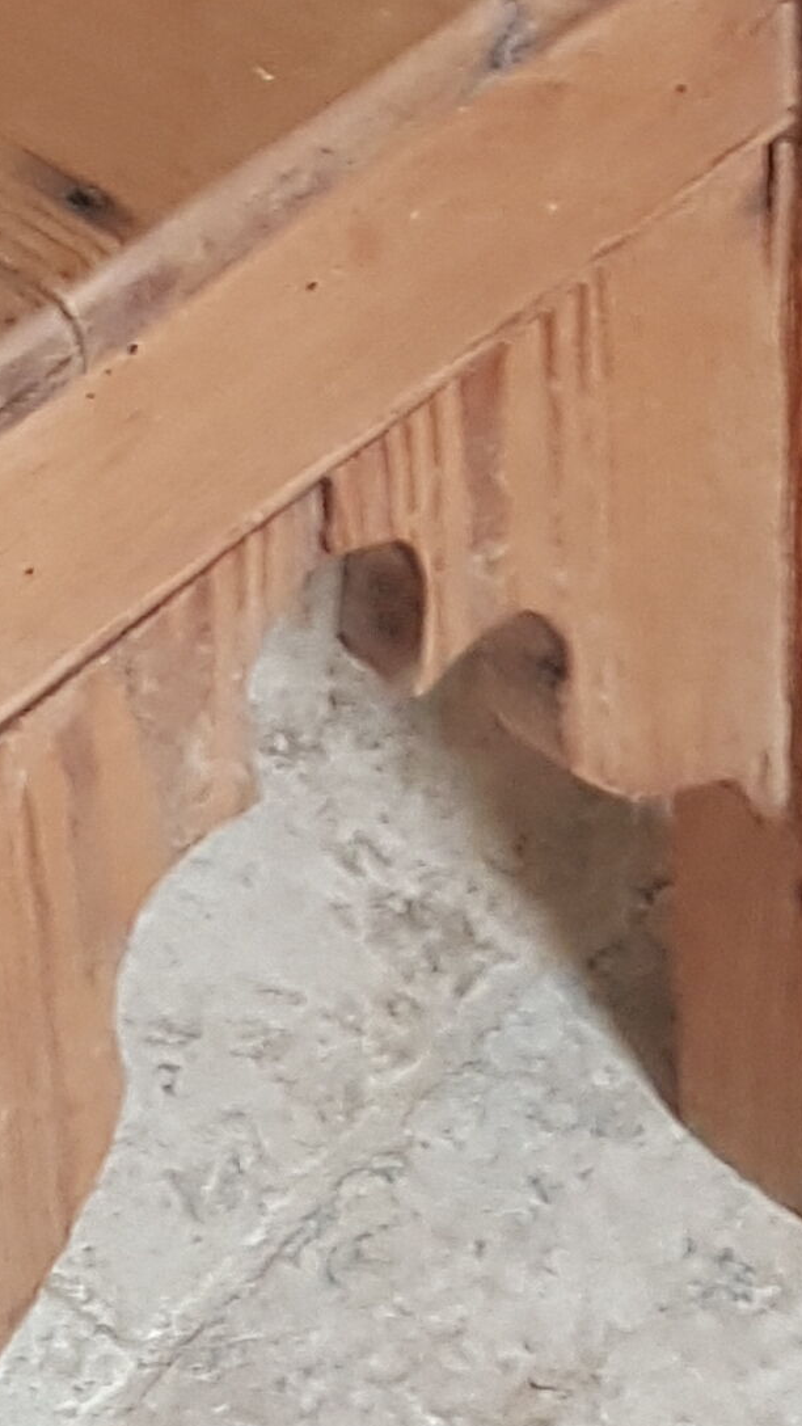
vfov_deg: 18.8
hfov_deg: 11.4
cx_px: 43
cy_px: -442
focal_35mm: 105
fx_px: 3970
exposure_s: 1/20
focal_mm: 4.2
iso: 200
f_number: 1.7
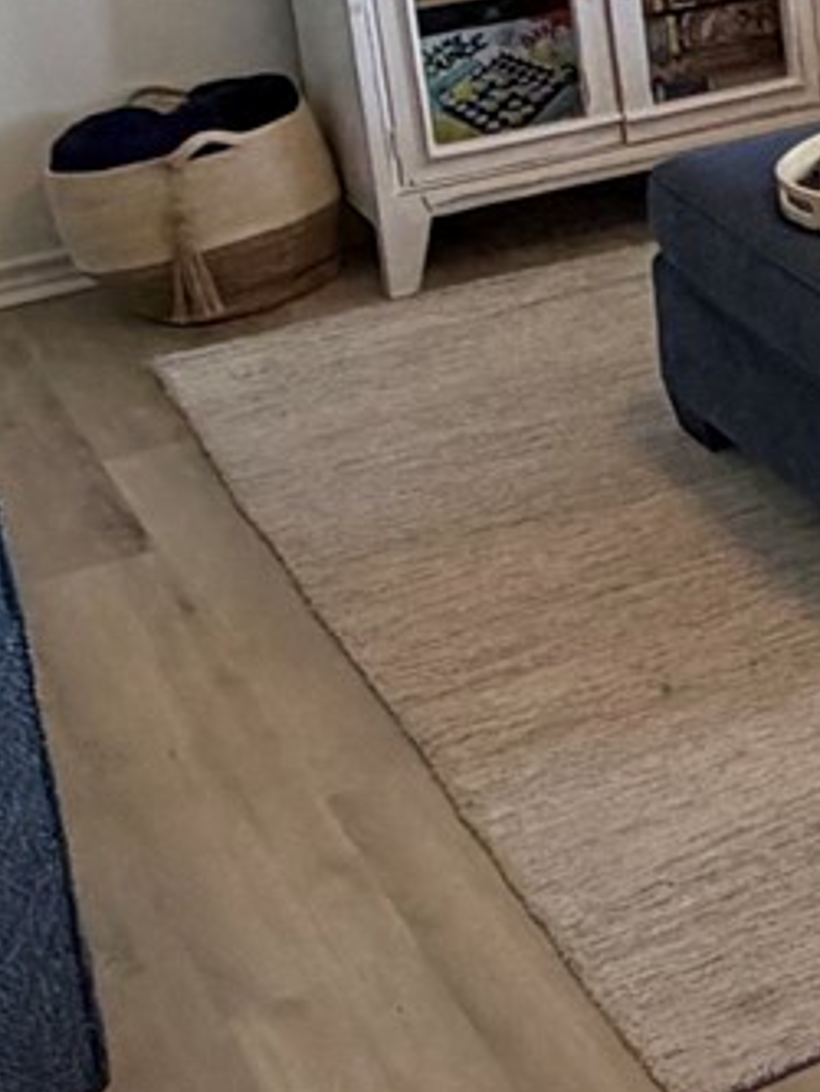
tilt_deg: -15.2
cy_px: -46
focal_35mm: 86
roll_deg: +0.4
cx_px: 1755
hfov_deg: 13.9
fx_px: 2715
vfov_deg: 21.8
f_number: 2.2
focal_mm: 2.22
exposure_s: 1/120
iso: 250
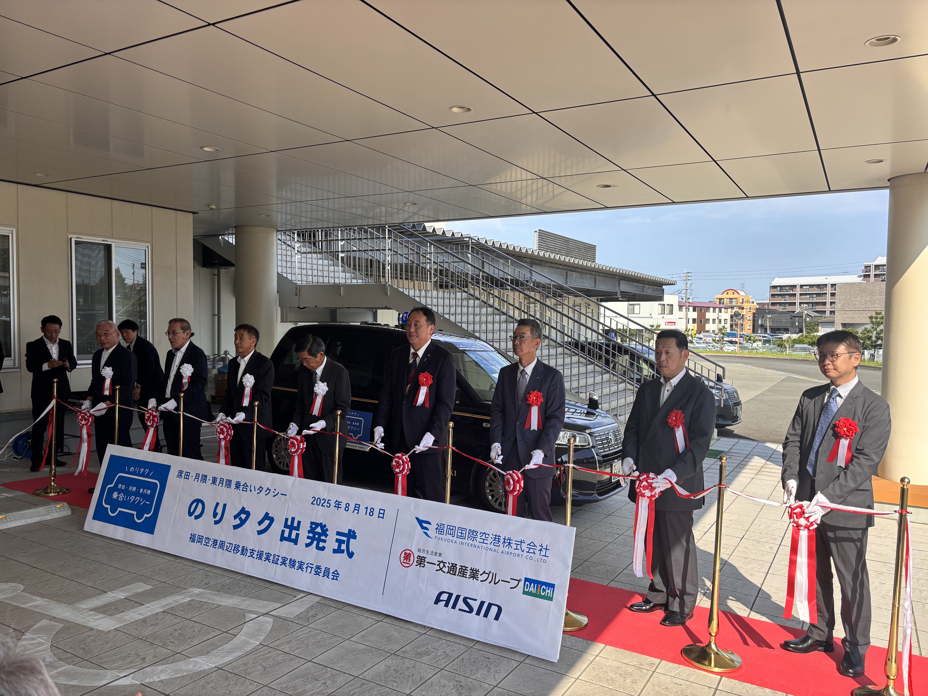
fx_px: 697
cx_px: 464
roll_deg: -0.3
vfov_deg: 53.1
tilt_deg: -3.0
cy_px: 348
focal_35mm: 26
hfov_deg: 67.3
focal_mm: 5.96
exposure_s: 1/1152
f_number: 1.6
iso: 50
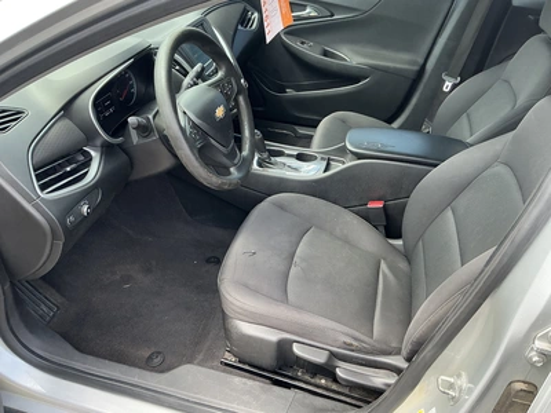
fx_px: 446
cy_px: 206
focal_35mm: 28
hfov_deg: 63.4
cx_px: 276
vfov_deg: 49.7
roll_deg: -7.0
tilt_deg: -35.9
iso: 32
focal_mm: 3
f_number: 1.8
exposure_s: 1/129
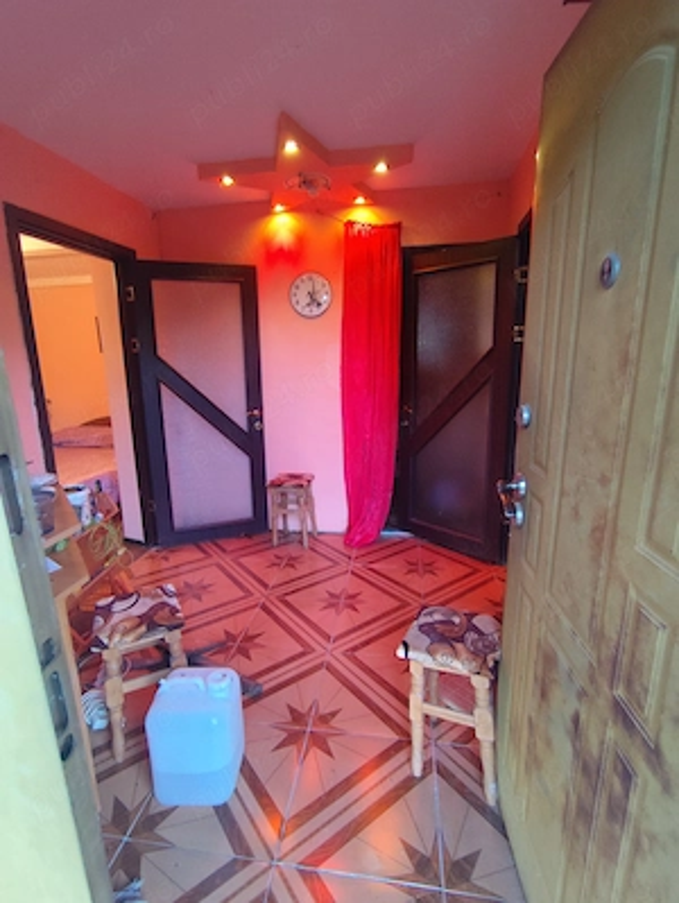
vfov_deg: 94.4
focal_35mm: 16
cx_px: 340
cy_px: 452
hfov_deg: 78.2
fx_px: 418
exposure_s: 1/50
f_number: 2.2
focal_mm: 1.65
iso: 320
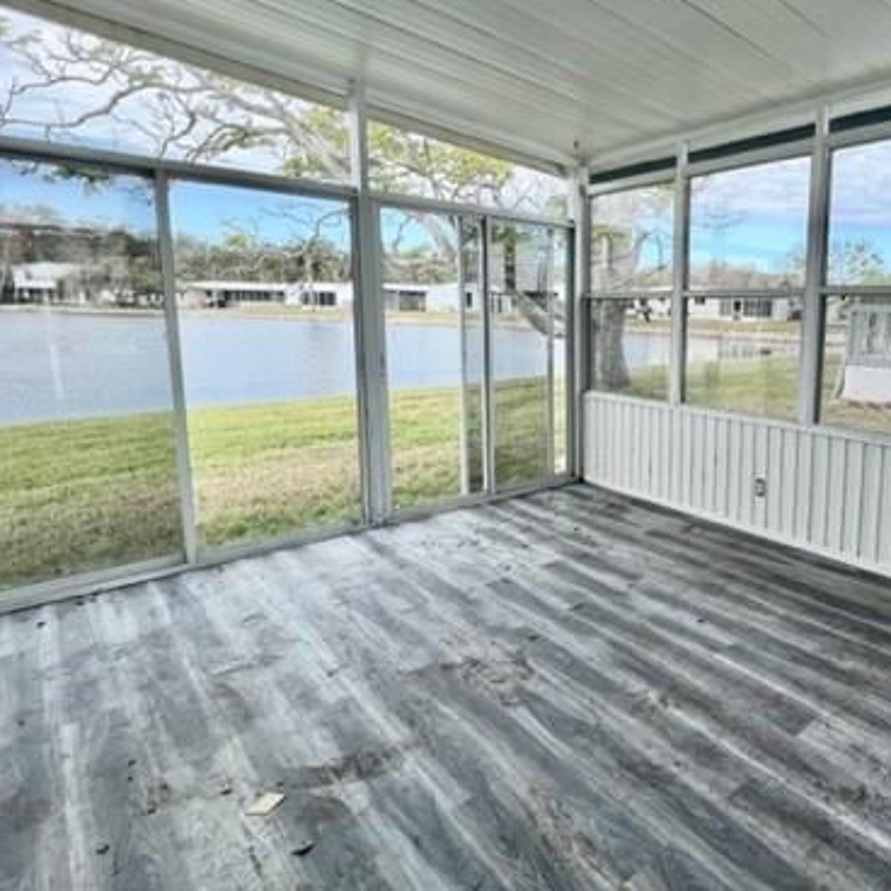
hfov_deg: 69.8
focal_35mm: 20
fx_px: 582
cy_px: 390
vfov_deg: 74.5
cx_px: 671
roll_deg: -1.5
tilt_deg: -8.5
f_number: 1.8
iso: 32
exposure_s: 1/608
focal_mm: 1.57
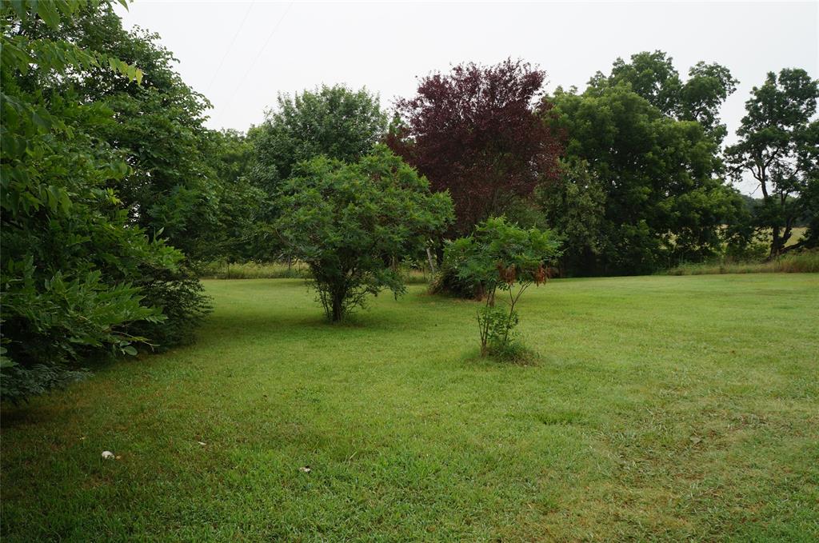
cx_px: 410
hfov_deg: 62.0
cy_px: 272
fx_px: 681
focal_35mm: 30
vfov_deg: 43.5
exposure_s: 1/80
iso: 200
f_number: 8
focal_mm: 20
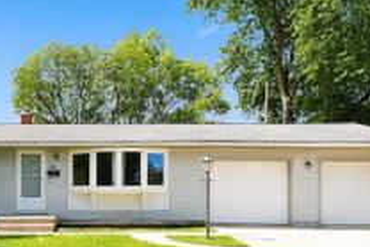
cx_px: 94
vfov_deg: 35.9
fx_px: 370
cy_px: 193
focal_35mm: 36
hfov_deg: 51.0
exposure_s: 1/125
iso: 100
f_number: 8
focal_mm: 10.5
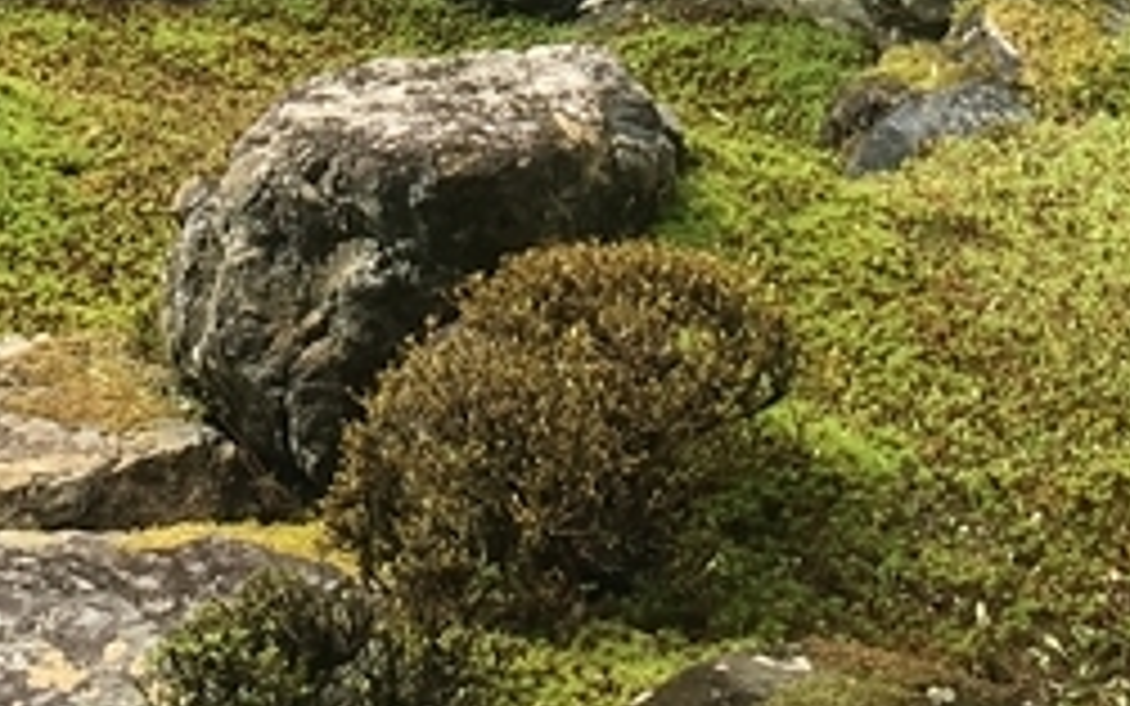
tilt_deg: -2.1
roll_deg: -0.2
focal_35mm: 147
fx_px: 4528
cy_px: -1039
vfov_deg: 8.2
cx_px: 423
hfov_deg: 14.2
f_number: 2.2
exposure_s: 1/569
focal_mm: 4.15
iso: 25
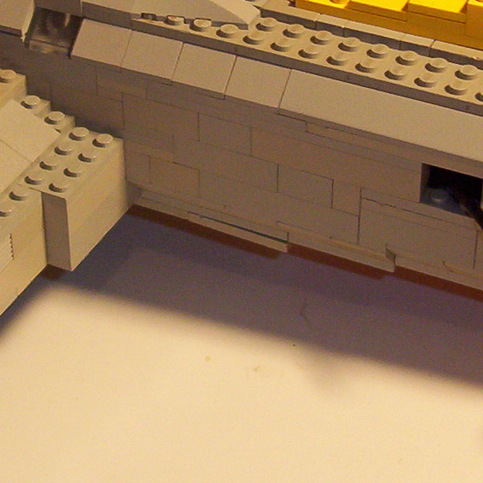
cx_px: 22
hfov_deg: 18.5
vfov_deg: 18.6
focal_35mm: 92
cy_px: 71
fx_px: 1452
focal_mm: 5.54
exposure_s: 1/30
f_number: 2.76
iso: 140
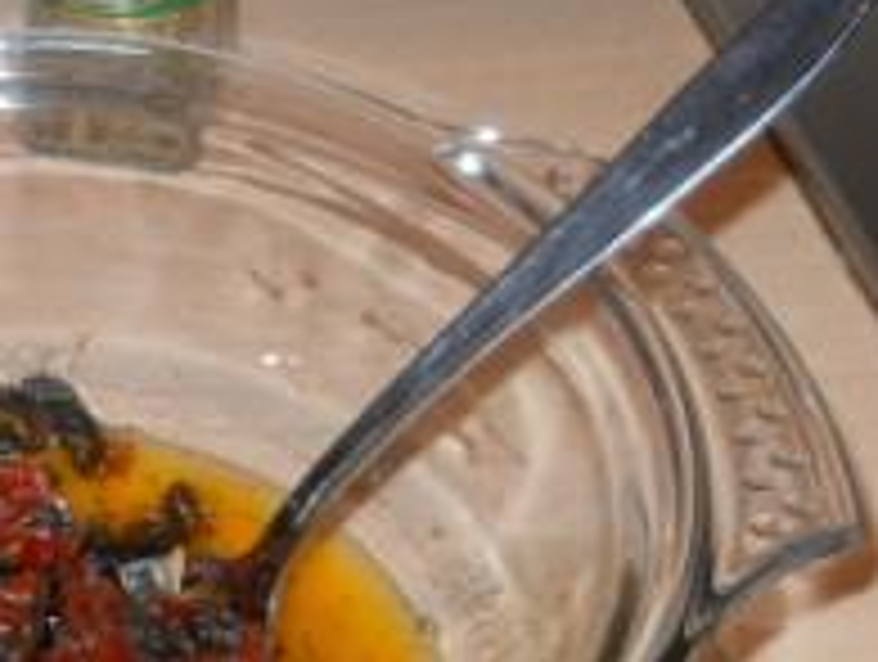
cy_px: 270
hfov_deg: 20.0
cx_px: -72
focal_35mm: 94
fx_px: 2389
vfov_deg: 15.8
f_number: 3.1
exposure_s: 1/30
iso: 80
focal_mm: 6.72
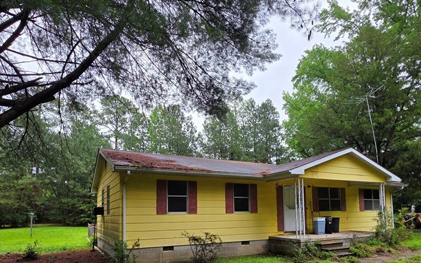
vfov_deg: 50.7
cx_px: 215
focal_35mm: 23
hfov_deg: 77.2
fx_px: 264
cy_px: 197
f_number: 1.9
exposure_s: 1/583
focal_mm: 2.2
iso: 40
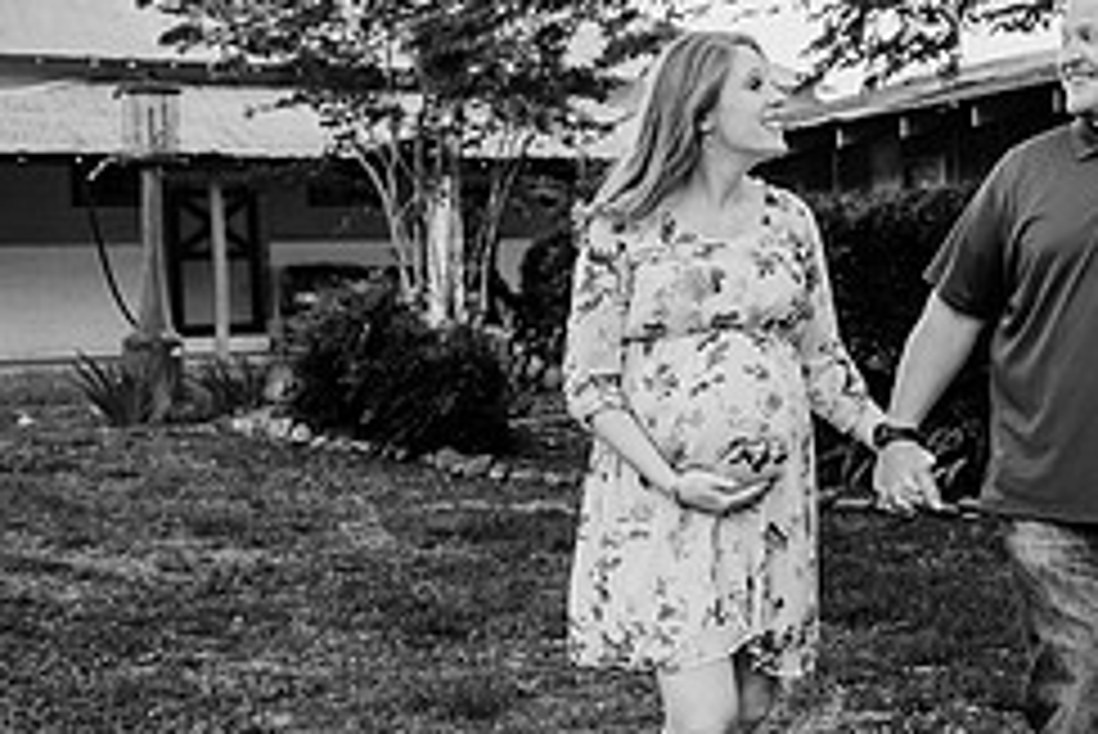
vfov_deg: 23.8
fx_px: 1739
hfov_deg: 32.3
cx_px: 1089
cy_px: 331
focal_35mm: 57
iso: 160
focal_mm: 24
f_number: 2.8
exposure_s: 1/320
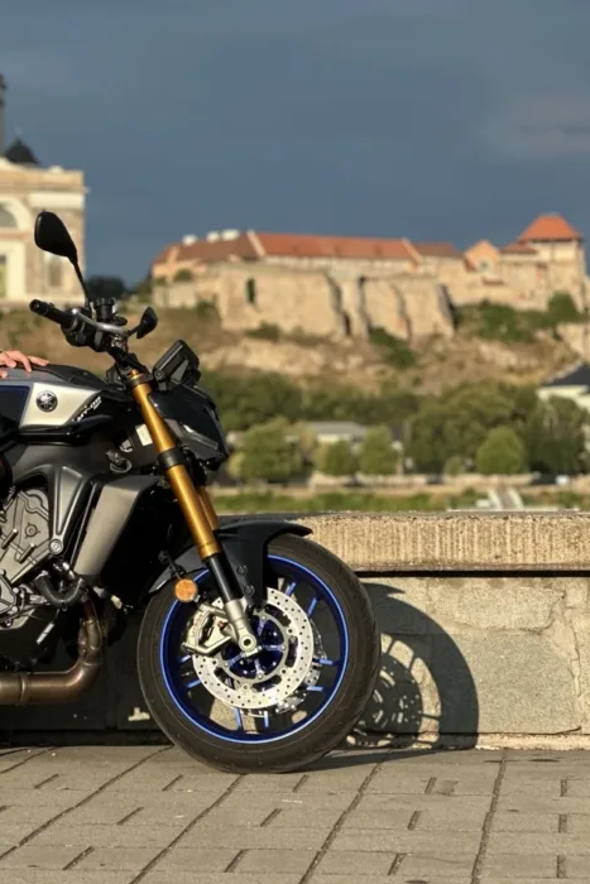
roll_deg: +0.7
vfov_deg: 18.9
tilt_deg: +2.2
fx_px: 2653
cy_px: 446
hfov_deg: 12.6
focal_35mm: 108
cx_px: 99
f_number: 2.8
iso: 32
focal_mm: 9
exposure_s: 1/479
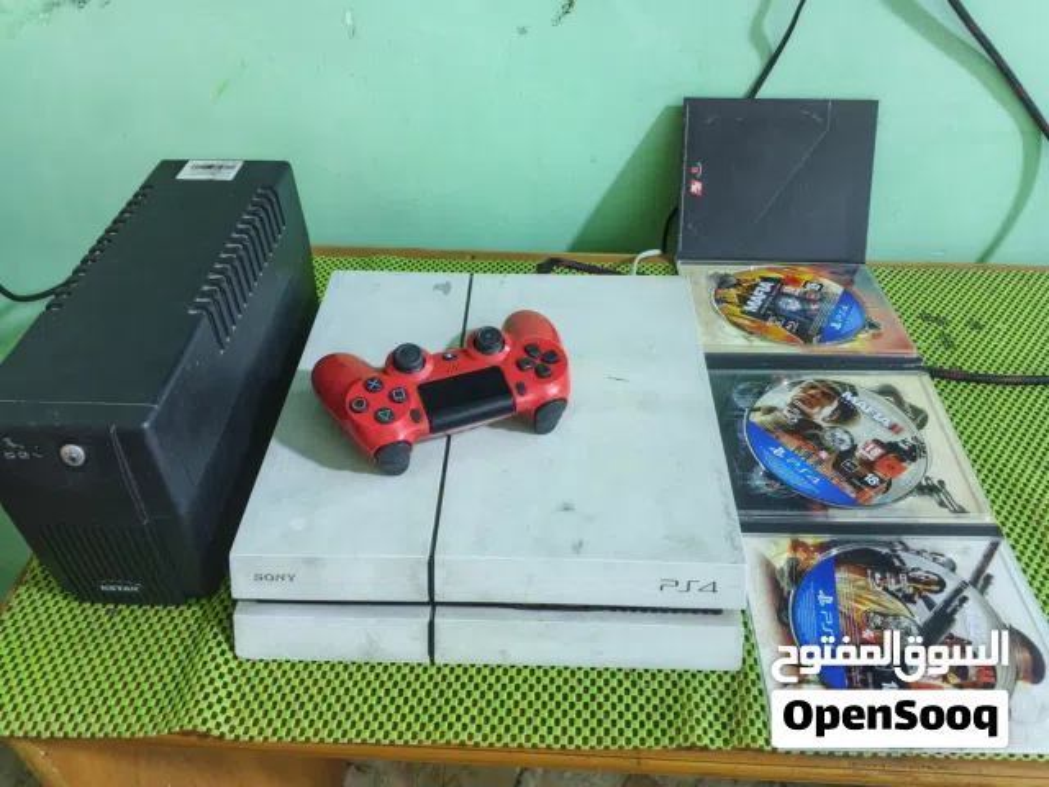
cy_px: 394
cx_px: 524
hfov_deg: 73.9
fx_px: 697
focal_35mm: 23
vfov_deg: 58.9
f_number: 1.6
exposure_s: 1/50
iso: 1675
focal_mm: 4.11
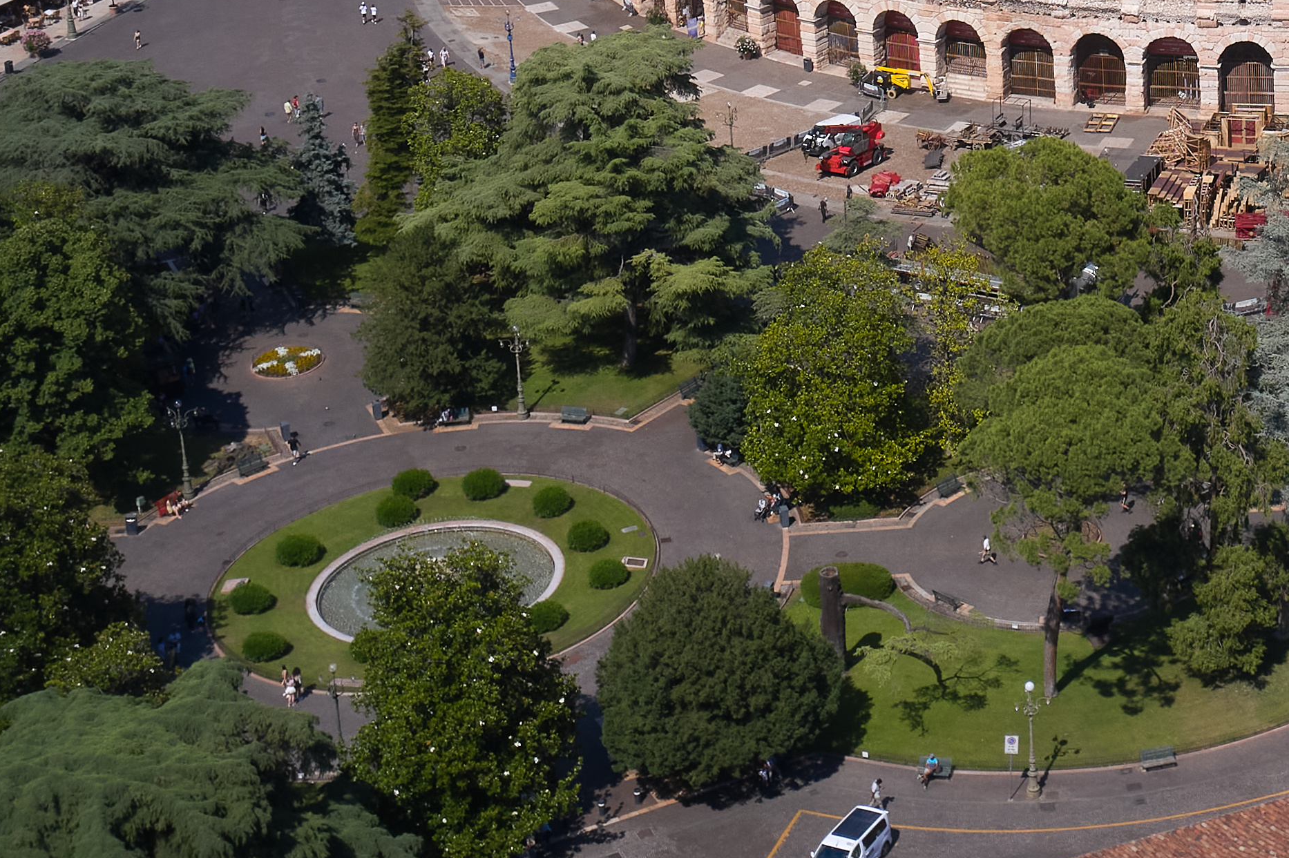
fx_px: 2935
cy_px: -177
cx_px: 1342
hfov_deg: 23.5
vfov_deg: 16.0
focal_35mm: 82
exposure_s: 1/640
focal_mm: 10.3
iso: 100
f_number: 5.6
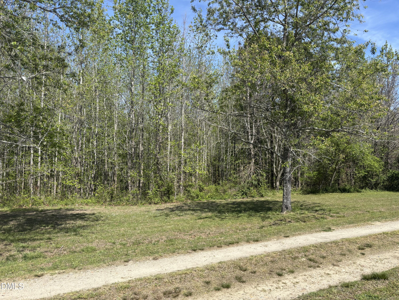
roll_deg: -0.6
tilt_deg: +3.0
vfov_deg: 53.1
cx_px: 200
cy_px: 150
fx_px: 300
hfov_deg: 67.3
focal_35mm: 26
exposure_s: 1/2193
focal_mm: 5.96
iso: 50
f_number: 1.6
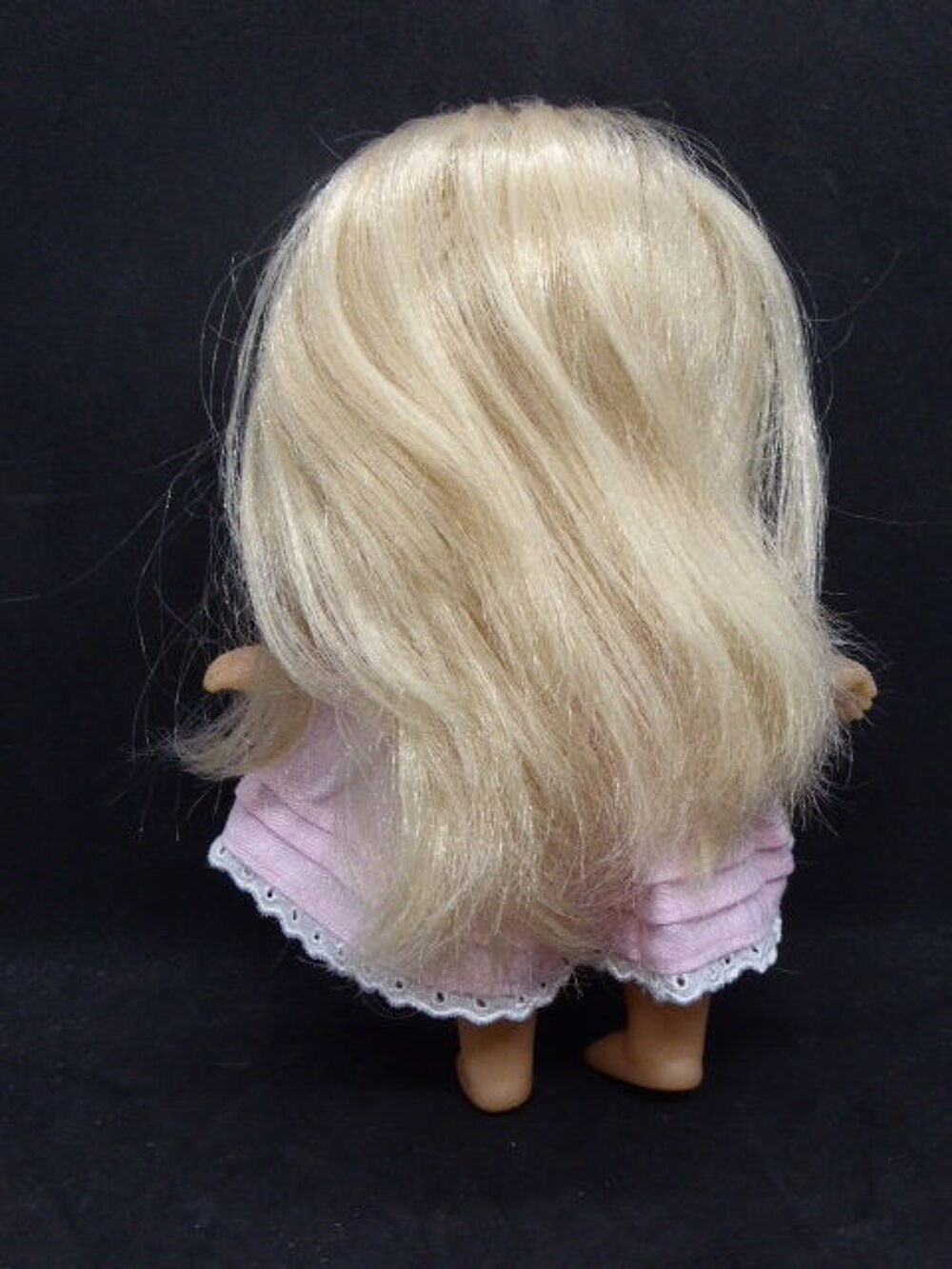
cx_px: 476
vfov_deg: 43.8
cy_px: 634
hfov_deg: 33.6
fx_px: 1577
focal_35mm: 43
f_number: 3.9
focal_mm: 7.4
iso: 400
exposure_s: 1/60
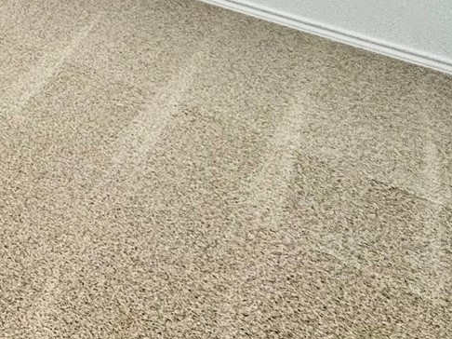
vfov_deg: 19.2
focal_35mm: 59
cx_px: -394
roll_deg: -1.2
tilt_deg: -8.6
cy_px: -261
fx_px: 770
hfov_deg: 20.6
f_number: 2.2
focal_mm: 2.22
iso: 100
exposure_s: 1/120
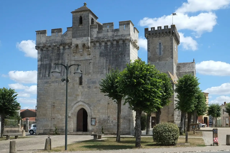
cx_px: 115
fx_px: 256
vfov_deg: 33.4
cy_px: 76
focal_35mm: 40
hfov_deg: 48.5
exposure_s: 1/350
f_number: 8
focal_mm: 26.5
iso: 200
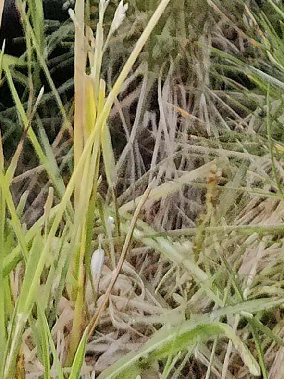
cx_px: -69
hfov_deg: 8.3
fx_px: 1946
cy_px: -584
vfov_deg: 9.6
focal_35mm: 178
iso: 100
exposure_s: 1/720
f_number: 1.8
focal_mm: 6.06
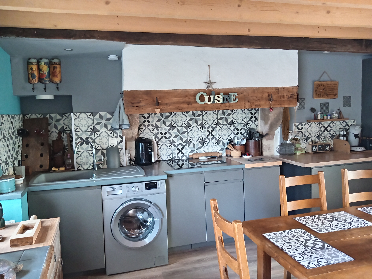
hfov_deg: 65.3
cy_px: 140
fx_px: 290
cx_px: 186
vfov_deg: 51.3
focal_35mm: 27
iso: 1759
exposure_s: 1/20
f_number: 1.8
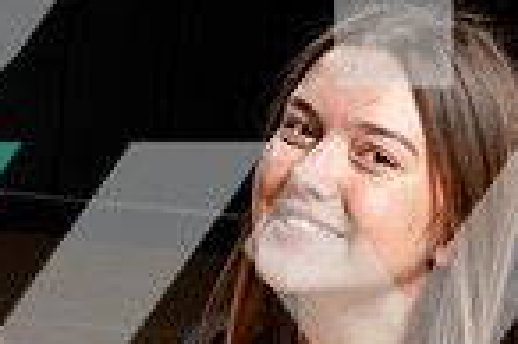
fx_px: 2745
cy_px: 332
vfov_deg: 7.1
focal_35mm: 191
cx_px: 553
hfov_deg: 10.7
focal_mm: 48
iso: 100
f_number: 8
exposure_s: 1/250
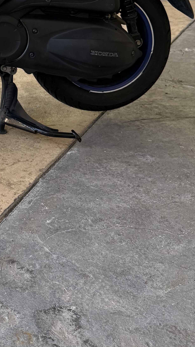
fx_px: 625
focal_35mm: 68
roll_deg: -0.9
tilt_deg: -5.7
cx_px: -116
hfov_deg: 15.9
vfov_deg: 28.1
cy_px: -38
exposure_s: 1/368
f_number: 1.78
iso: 80
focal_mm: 6.76
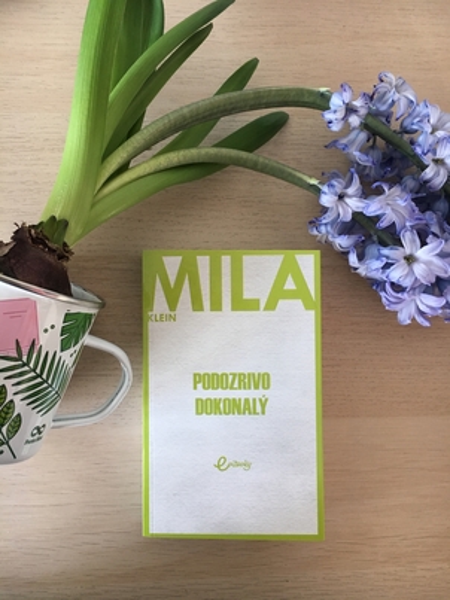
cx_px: 225
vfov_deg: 61.7
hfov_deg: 48.2
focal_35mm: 29
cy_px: 300
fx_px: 503
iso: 160
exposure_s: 1/33
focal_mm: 4.15
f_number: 2.2
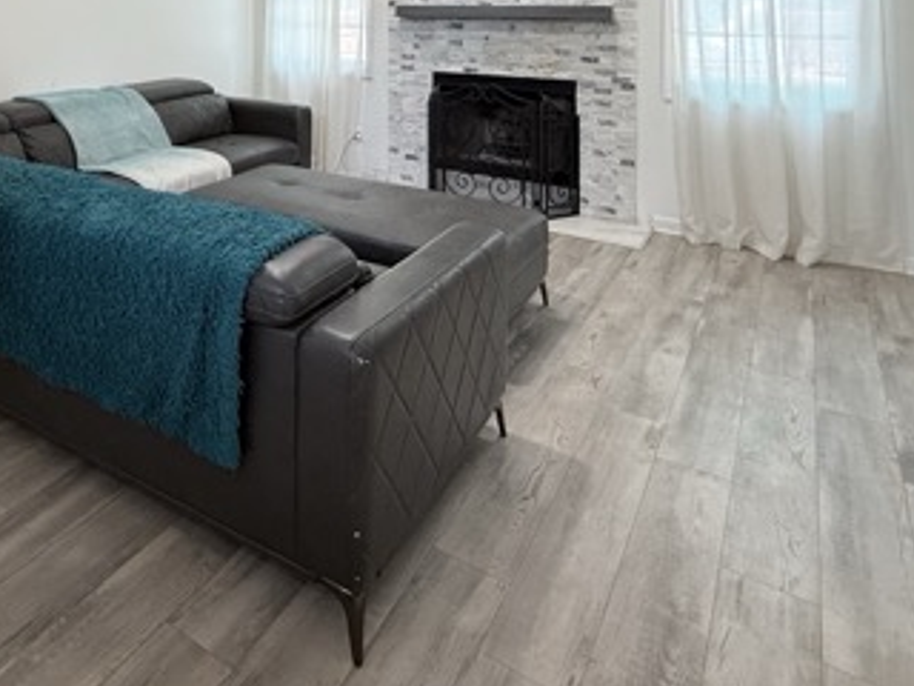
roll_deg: -0.2
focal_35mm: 28
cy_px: 9
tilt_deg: -1.9
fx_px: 739
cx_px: 237
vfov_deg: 43.1
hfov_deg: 60.3
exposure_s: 1/60
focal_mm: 2.22
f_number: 2.2
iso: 160
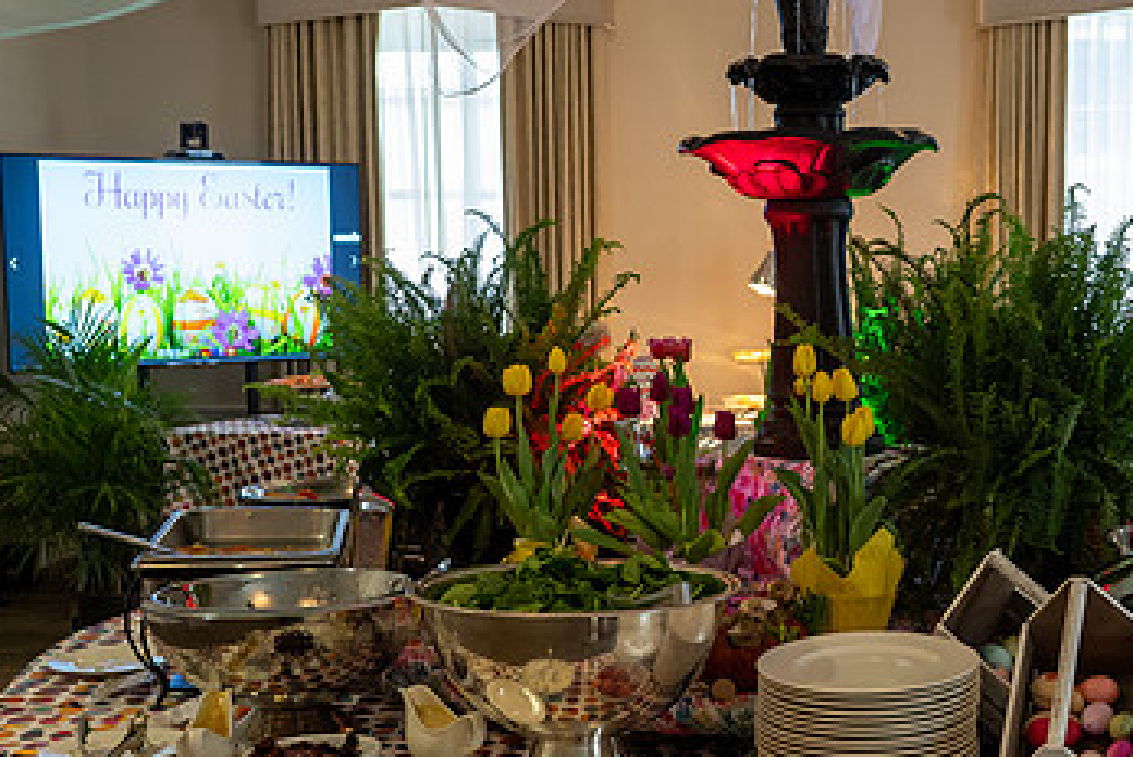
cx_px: 850
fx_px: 1669
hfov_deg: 36.6
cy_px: 442
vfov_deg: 25.5
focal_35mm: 53
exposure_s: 1/60
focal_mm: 19
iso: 640
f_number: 3.5
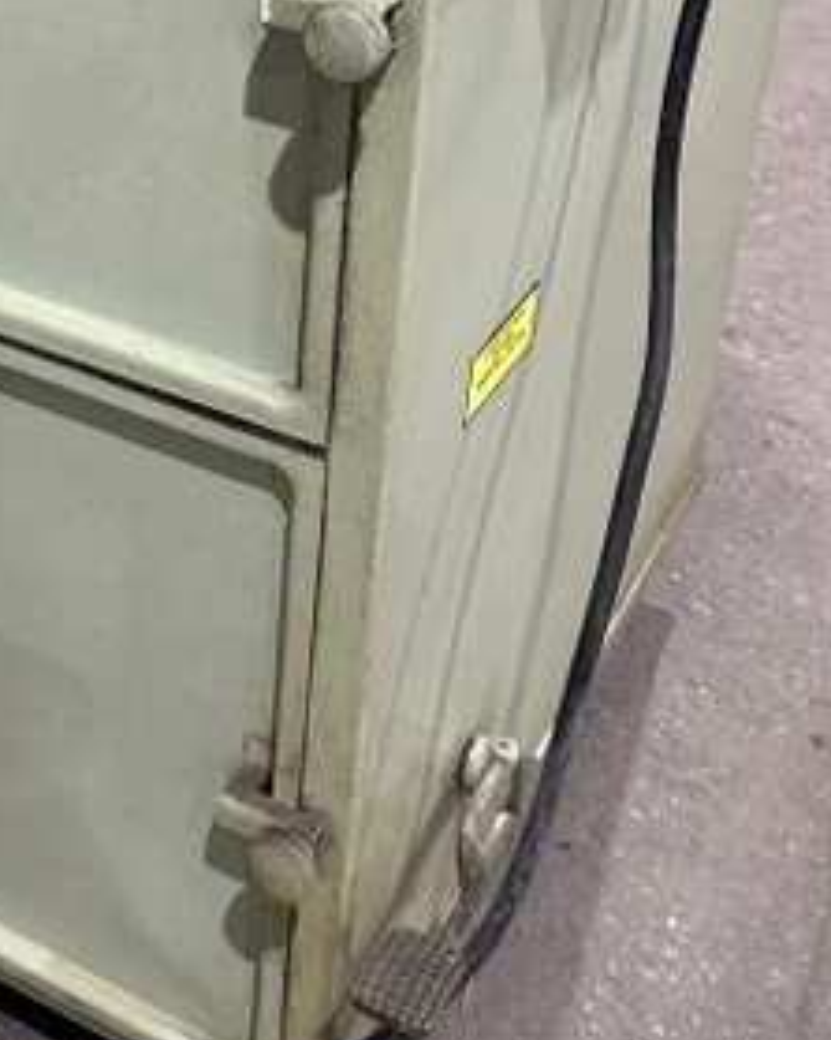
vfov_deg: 28.9
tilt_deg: -22.3
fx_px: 1938
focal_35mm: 63
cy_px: 108
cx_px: 69
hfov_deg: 23.5
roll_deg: -1.7
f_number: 1.78
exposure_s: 1/60
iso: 400
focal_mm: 6.86
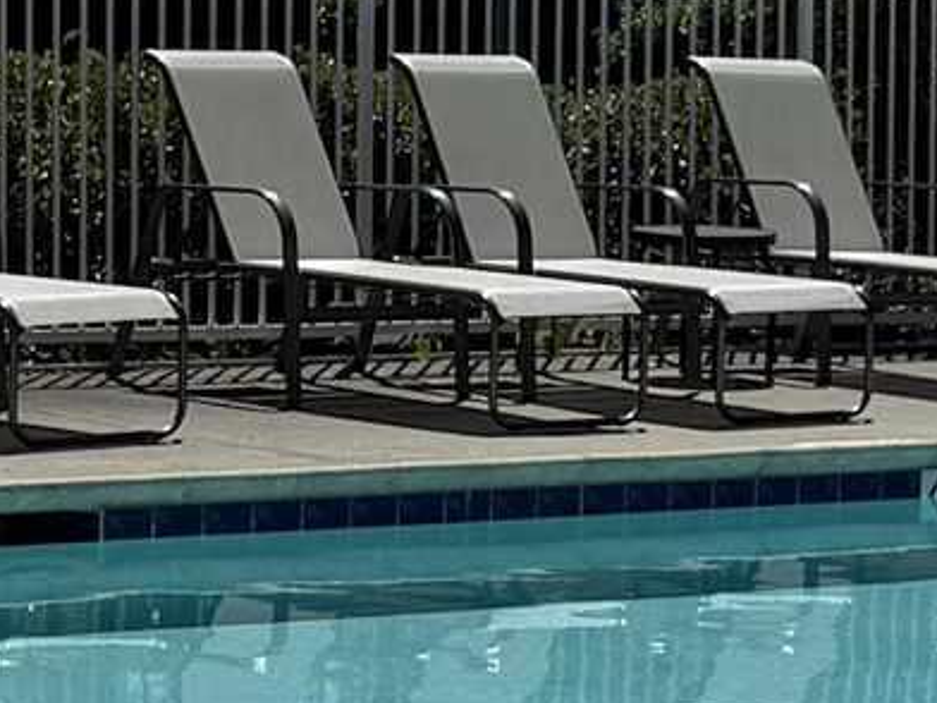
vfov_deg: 7.9
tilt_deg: -2.4
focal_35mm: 188
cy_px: 256
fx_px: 5089
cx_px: 373
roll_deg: -1.5
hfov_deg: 10.5
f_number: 1.78
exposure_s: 1/10309
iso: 80
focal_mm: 6.76
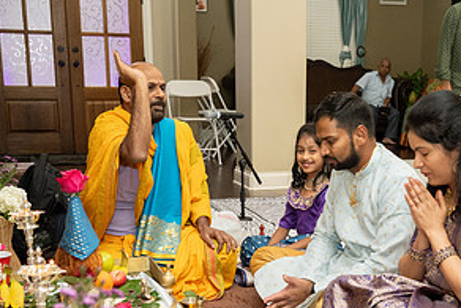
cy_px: 249
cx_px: 332
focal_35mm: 59
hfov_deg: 33.4
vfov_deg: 22.7
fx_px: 756
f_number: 3.5
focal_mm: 29.5
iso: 1000
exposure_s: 1/160
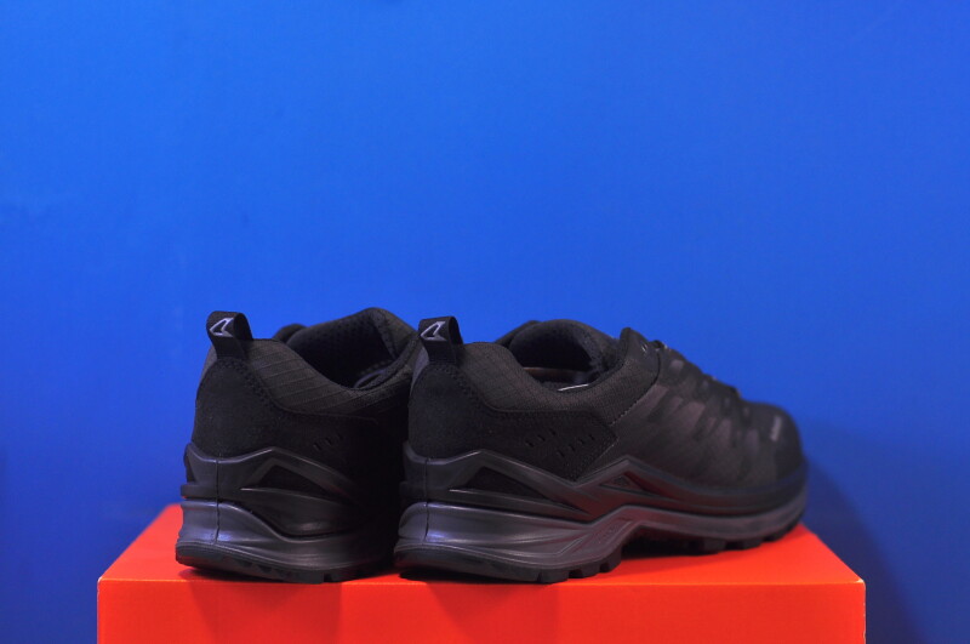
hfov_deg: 27.0
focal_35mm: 75
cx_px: 485
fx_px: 2018
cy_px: 322
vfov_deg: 18.1
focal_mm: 50
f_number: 2.5
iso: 250
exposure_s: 1/320
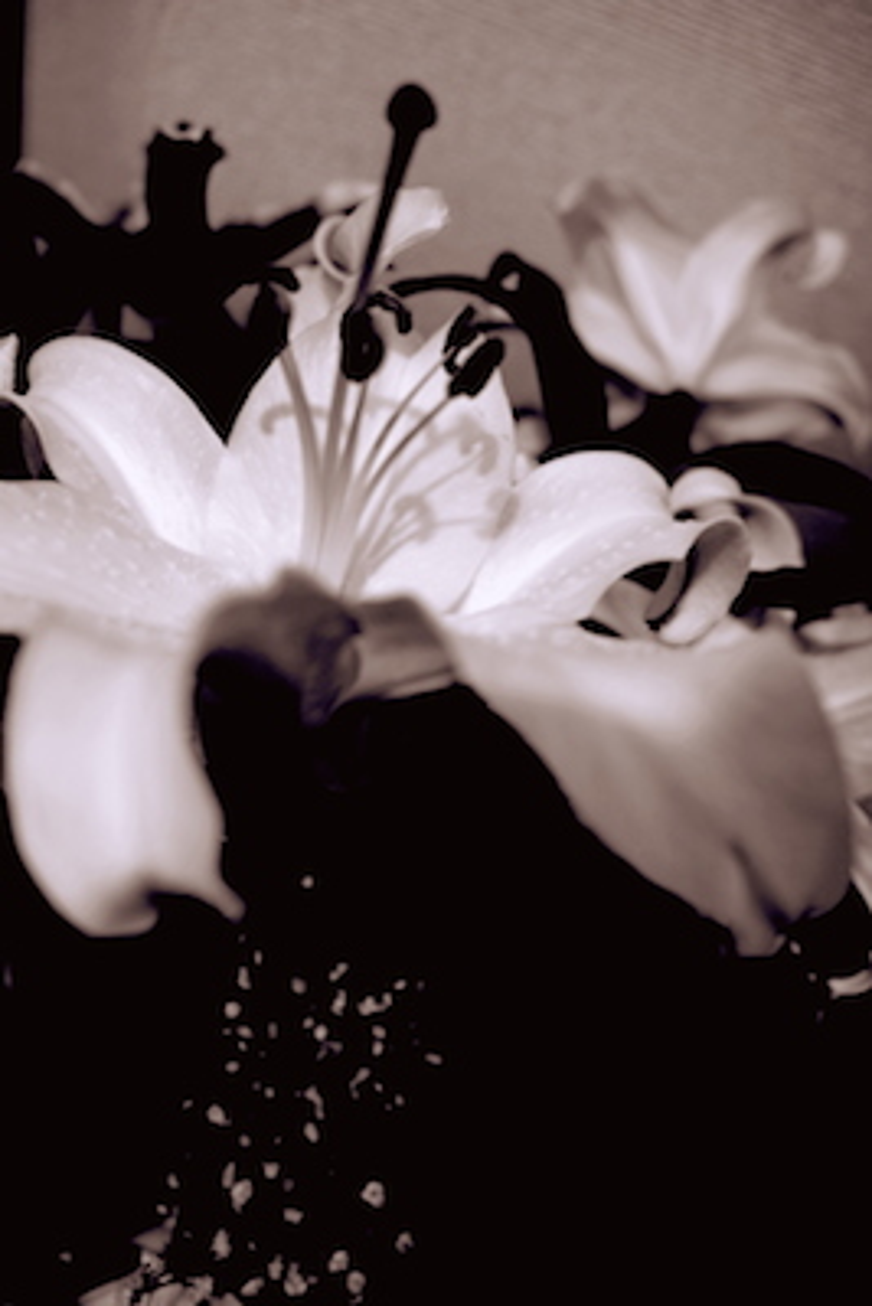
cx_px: 436
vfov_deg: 67.4
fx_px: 980
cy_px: 653
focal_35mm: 27
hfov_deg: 48.0
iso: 200
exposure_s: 1/4
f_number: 2.8
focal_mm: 18
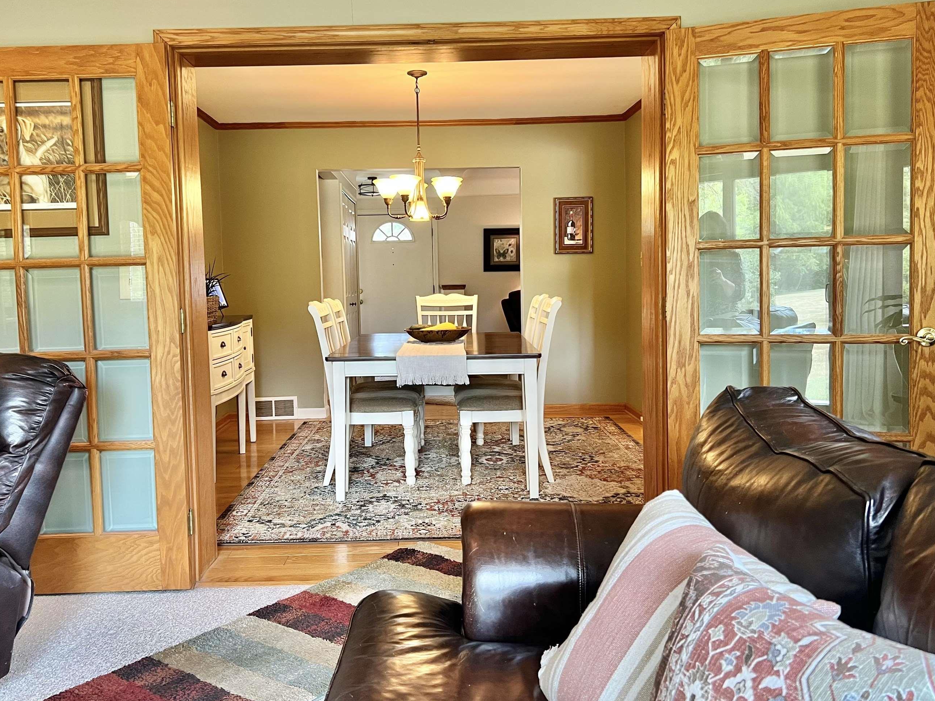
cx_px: 432
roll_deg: +1.4
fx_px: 837
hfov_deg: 58.3
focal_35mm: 31
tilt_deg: -3.8
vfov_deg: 45.4
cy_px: 320
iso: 125
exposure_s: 1/60
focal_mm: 5.7
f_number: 1.5
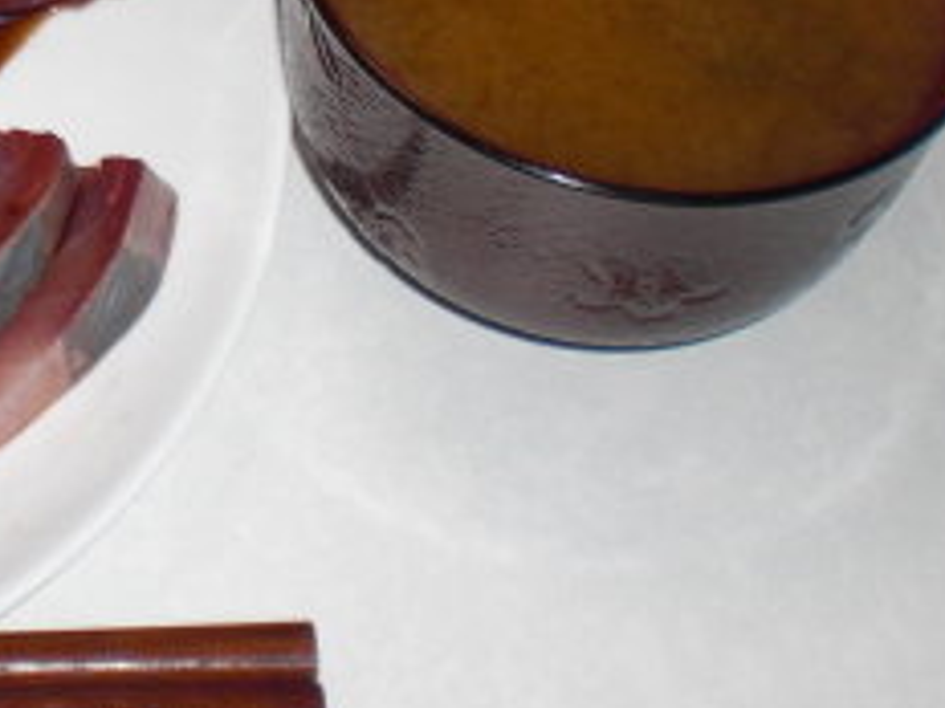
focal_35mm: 105
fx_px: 2866
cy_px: -175
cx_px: -167
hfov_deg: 17.9
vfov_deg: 13.6
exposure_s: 1/60
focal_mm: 6.3
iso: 100
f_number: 3.1
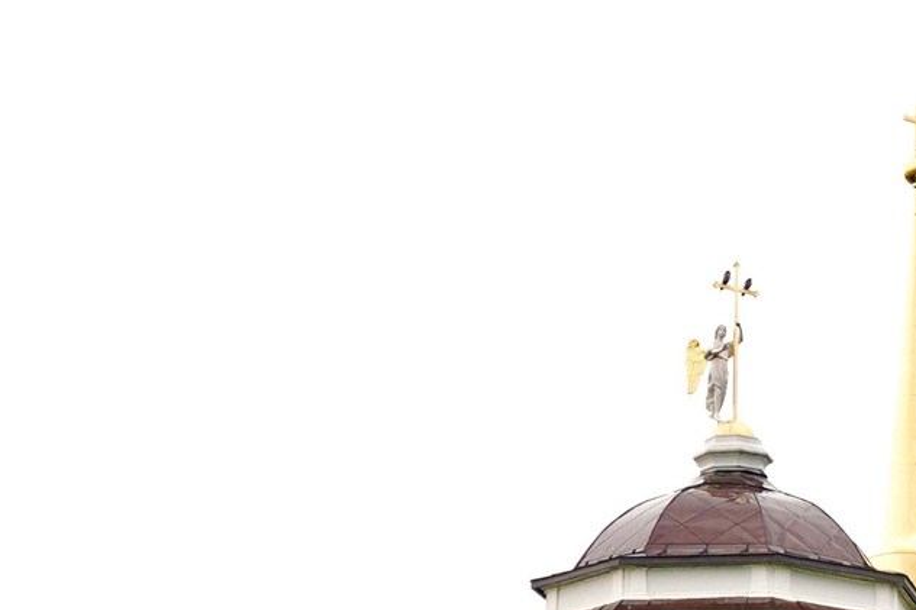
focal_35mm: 160
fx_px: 4070
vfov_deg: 8.5
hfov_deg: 12.3
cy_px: 680
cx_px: 1355
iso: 125
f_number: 2.8
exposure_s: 1/500
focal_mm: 39.5
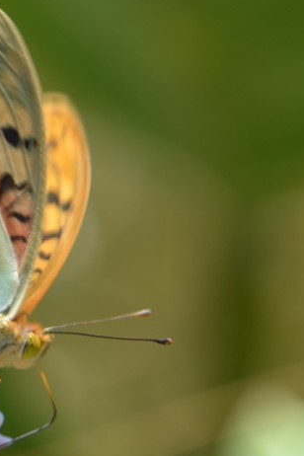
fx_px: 11830
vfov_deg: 2.2
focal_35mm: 934
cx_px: -15
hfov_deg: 1.5
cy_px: 233
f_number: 8
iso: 100
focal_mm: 300
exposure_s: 1/125
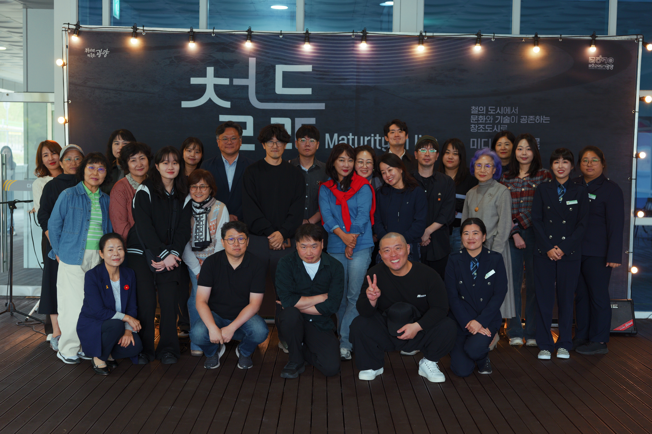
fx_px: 905
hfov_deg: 39.6
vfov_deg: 27.0
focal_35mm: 50
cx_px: 326
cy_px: 217
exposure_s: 1/160
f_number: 2.8
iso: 1600
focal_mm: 50
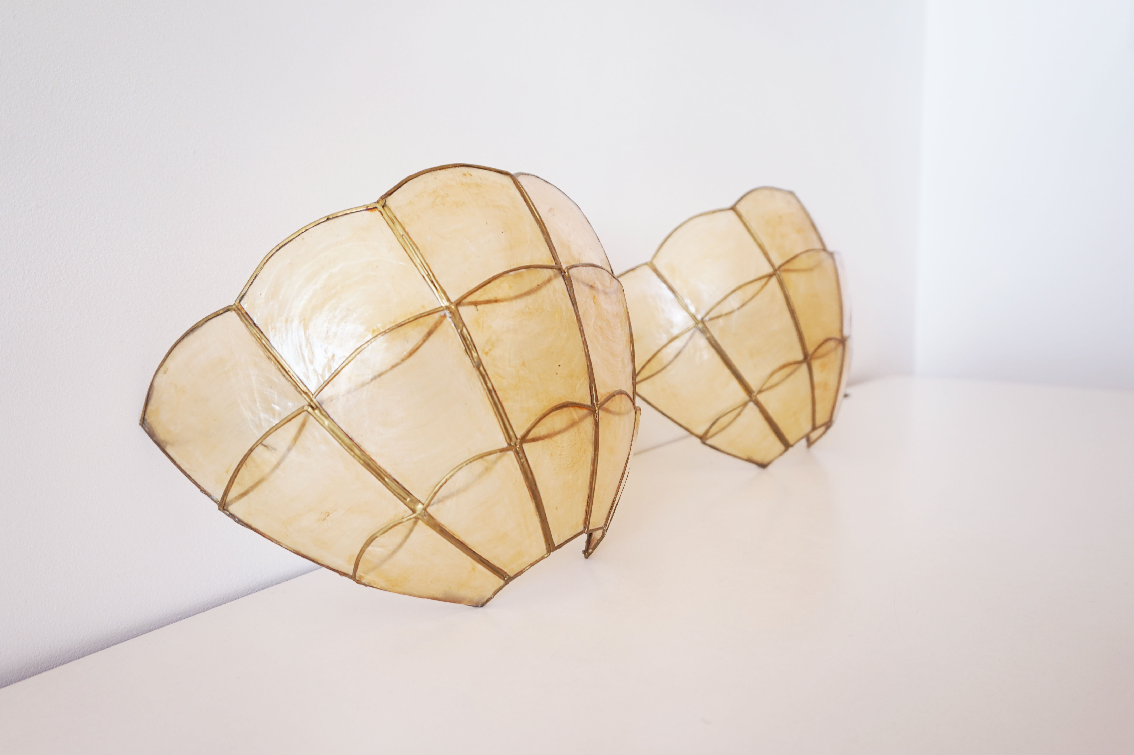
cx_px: 567
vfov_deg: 43.6
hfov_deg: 62.0
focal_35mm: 30
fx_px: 944
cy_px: 378
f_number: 4
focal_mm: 20
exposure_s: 1/60
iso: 125
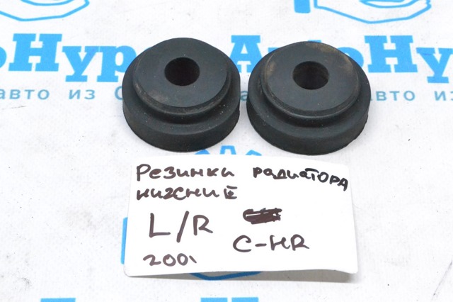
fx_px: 1038
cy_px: 151
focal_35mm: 82
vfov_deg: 16.5
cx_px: 226
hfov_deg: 24.6
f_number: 13
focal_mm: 55
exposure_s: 1/100
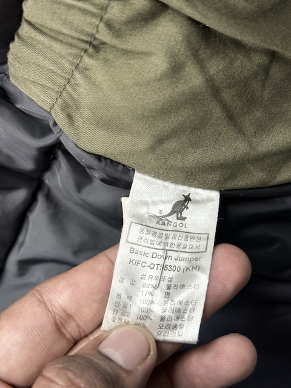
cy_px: 194
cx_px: 146
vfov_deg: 39.7
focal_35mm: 48
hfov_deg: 30.3
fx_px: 538
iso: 80
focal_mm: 6.76
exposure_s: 1/50
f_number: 1.78
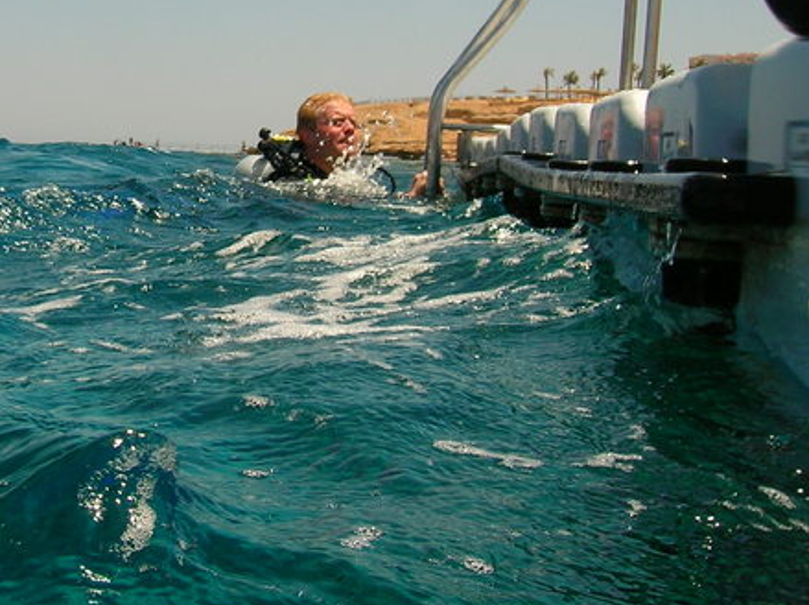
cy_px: 176
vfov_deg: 23.4
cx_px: 118
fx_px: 1447
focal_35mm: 62
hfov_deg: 30.2
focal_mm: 5.7
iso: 50
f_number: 4.9
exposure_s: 1/570
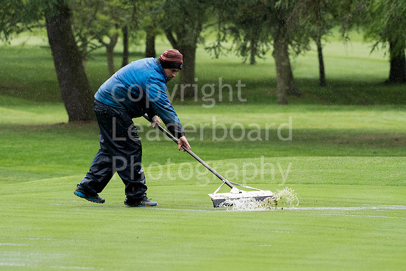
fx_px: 3384
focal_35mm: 300
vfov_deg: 4.6
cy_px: 136
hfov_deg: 6.9
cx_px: 203
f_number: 5.6
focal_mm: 200
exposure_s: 1/800
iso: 2500
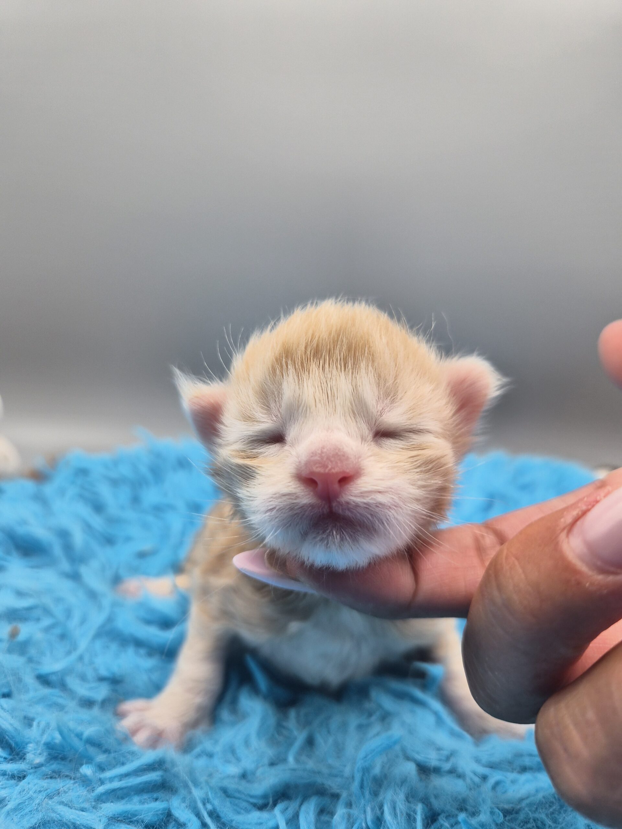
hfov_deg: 58.9
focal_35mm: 23
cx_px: 311
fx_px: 551
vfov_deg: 73.9
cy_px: 414
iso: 80
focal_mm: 5.4
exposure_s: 1/572
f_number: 1.8
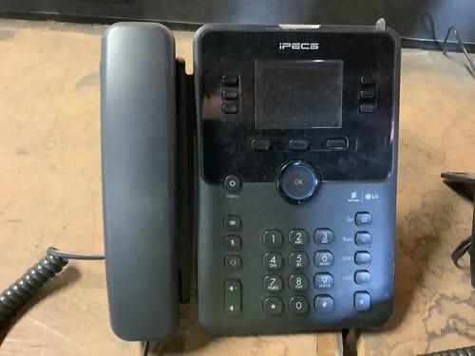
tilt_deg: -45.7
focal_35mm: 31
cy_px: 178
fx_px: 425
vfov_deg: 45.4
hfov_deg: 58.4
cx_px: 238
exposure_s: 1/20
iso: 800
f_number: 2.4
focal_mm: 3.3
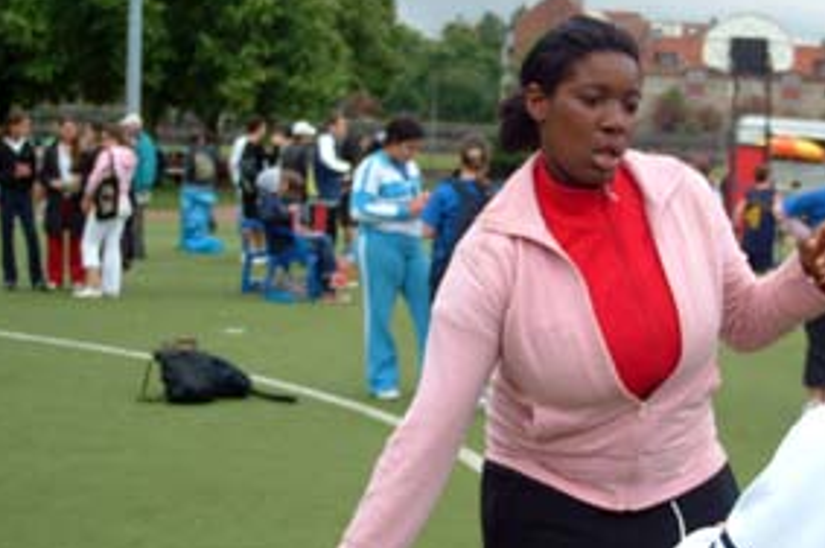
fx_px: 1969
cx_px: 618
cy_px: 303
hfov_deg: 23.4
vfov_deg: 15.8
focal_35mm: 86
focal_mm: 36
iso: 400
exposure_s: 1/1000
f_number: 4.5
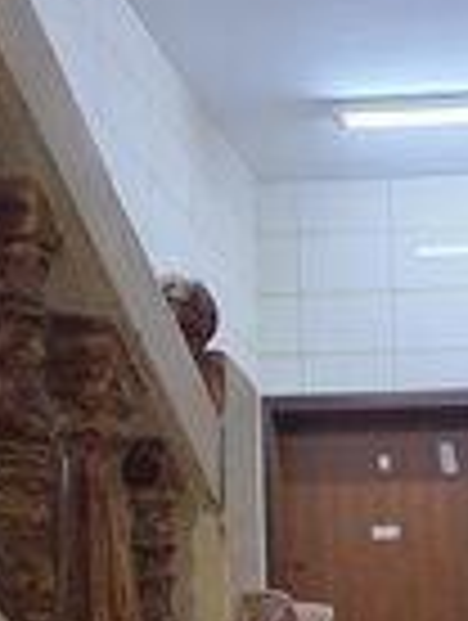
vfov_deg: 22.8
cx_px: 601
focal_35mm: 76
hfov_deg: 18.2
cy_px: 812
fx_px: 1366
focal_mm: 6.3
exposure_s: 1/120
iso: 500
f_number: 1.7
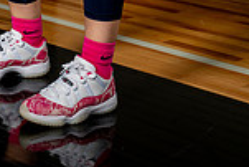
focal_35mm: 113
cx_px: 54
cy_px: -190
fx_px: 782
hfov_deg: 17.9
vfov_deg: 10.9
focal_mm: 38
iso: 250
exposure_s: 1/500
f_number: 8
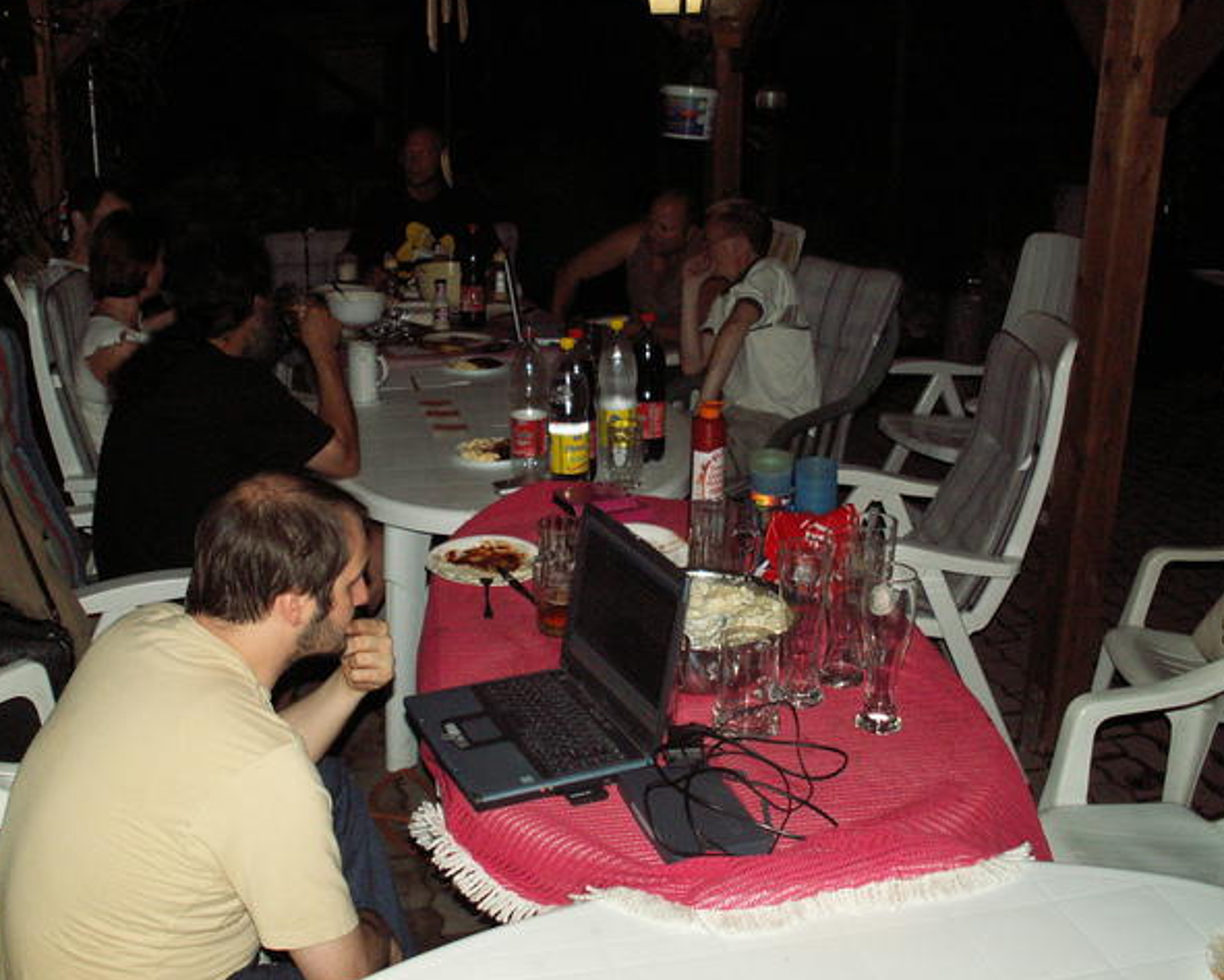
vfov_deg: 40.1
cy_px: 487
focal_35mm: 37
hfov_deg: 49.0
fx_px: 1341
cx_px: 574
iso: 160
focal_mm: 5.86
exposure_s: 1/40
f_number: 2.8
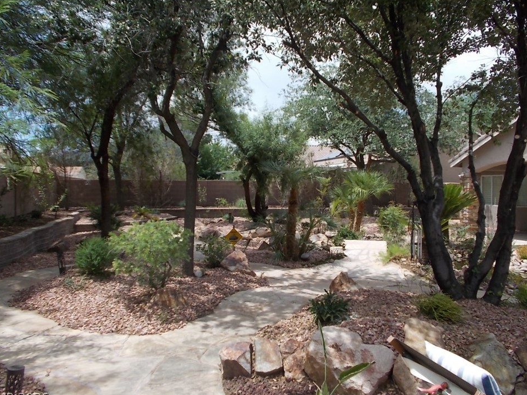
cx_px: 272
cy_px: 194
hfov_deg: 63.4
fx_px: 426
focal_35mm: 28
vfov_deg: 49.7
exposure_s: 1/125
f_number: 8
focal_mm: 4.6
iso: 80
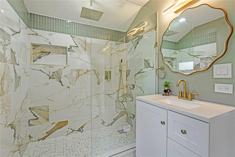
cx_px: 118
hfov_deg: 95.0
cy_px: 78
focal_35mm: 16
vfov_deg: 72.0
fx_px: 108
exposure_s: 1/200
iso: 250
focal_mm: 11
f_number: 9
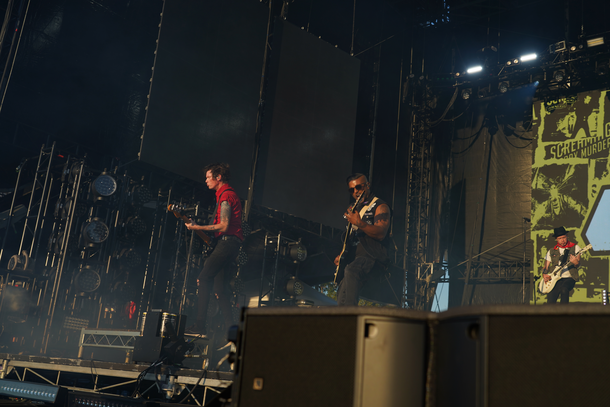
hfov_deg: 50.7
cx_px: 305
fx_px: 644
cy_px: 204
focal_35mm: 38
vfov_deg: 35.1
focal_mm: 38
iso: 100
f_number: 5.6
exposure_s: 1/250
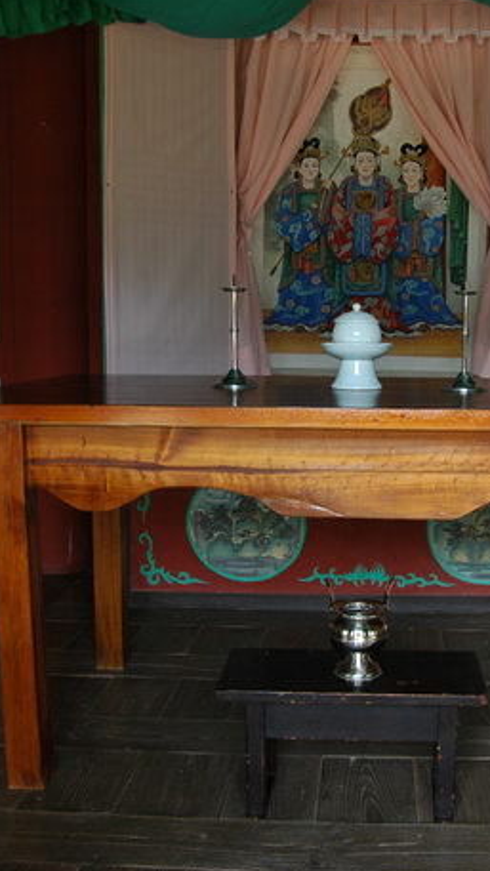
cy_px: 436
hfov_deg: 28.8
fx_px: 943
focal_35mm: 41
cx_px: 346
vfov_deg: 49.6
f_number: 3.5
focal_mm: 17
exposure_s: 1/80
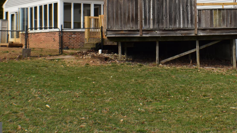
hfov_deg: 21.4
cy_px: -8
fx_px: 622
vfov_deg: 12.1
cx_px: 174
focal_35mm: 99
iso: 100
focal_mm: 34
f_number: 8
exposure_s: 1/250
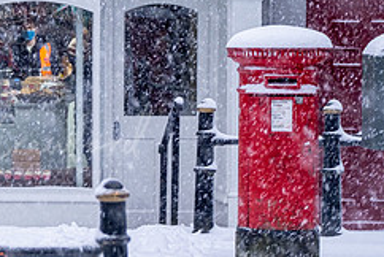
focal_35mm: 263
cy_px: 137
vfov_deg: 5.2
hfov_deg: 7.8
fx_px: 2809
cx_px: 37
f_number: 2.8
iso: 400
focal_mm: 66
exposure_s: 1/125
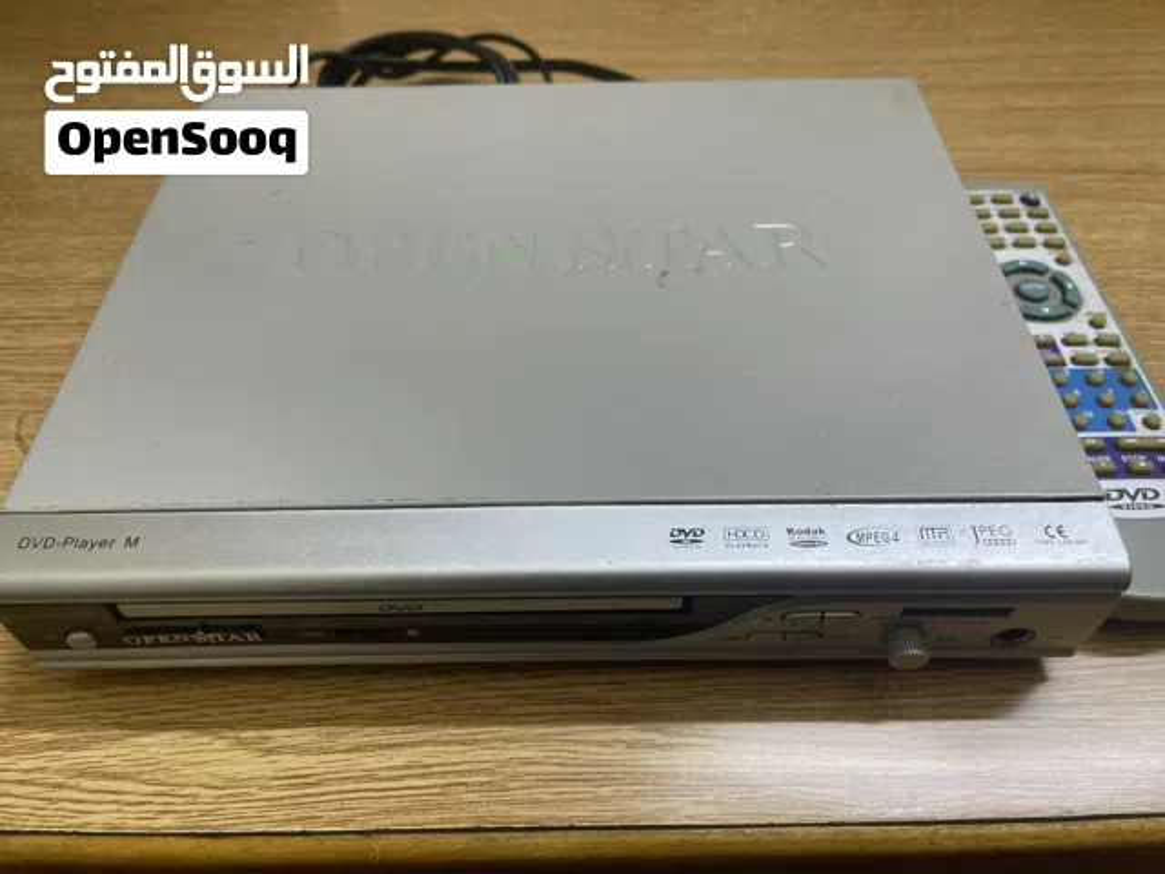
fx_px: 841
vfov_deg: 54.9
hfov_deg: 69.4
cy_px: 437
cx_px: 582
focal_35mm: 25
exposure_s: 1/100
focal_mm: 5.1
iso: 100
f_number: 1.6
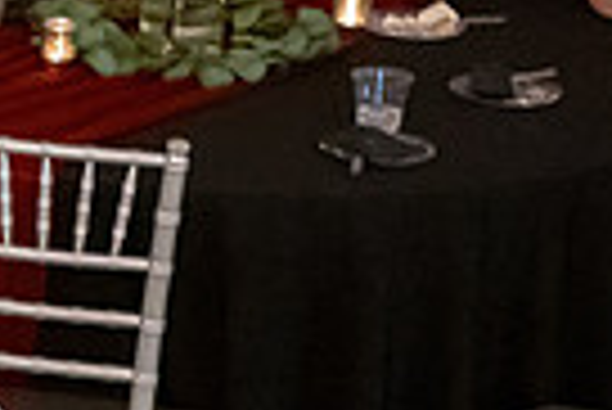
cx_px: -428
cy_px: 565
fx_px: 3982
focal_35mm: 234
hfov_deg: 8.5
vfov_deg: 5.8
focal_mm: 55
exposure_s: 1/30
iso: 3200
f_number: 2.8
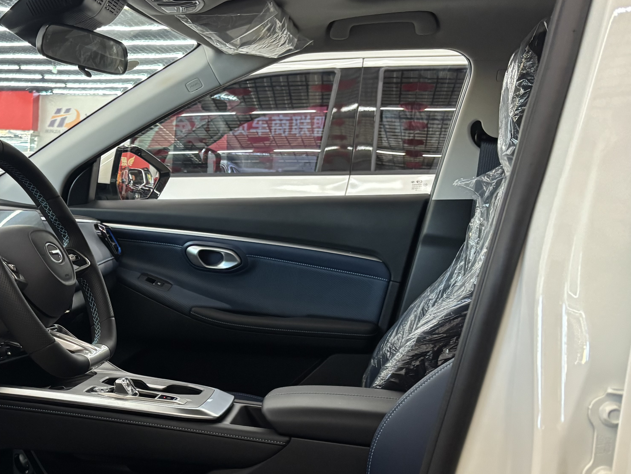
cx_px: 64
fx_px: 912
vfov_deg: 28.9
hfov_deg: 35.9
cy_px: 321
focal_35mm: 50
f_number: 1.6
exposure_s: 1/50
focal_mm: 5.96
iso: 250
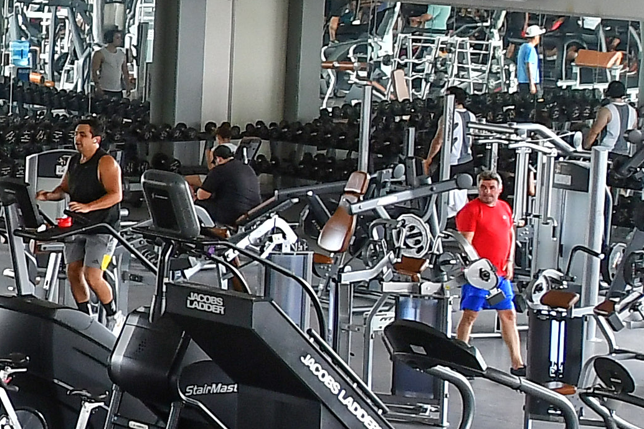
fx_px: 3035
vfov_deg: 8.1
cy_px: 88
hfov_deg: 10.2
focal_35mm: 170
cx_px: -999
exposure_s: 1/100
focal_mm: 21
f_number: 4
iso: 640
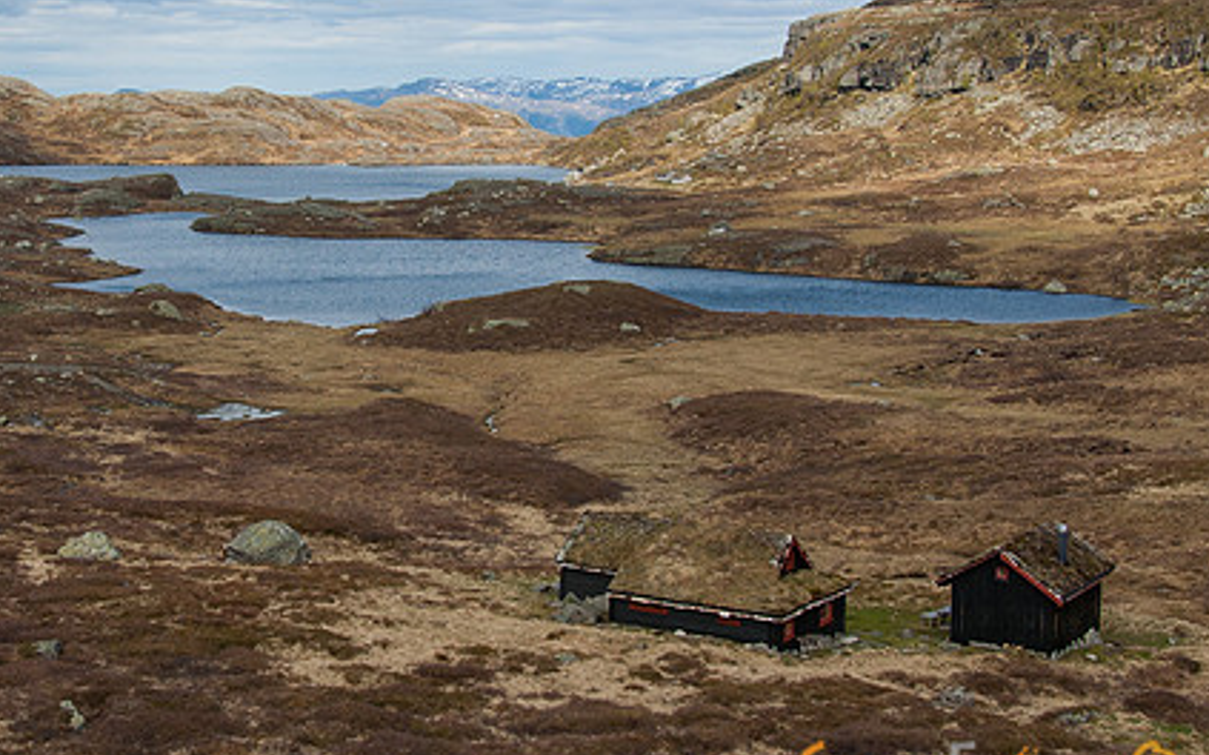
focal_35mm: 61
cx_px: 409
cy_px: 297
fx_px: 2009
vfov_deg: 21.2
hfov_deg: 33.2
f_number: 10
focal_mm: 28
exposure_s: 1/320
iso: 200
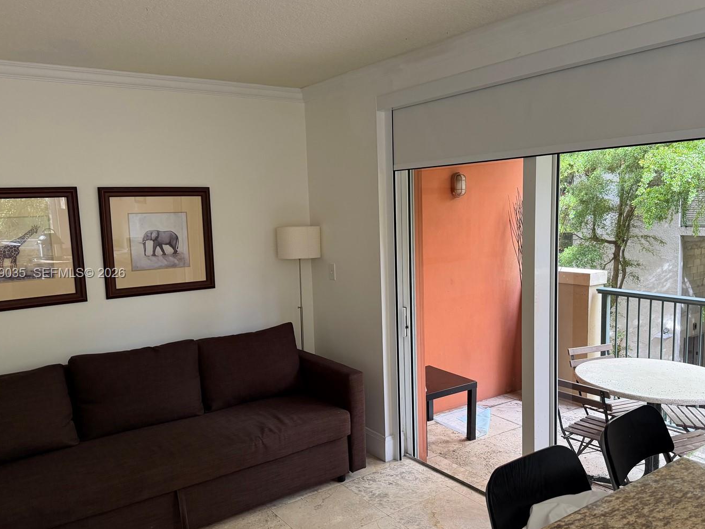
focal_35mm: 29
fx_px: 591
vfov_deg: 48.2
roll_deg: +1.5
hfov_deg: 61.5
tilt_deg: -5.2
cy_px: 274
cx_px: 386
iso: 200
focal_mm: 6.76
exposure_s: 1/60
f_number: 1.78
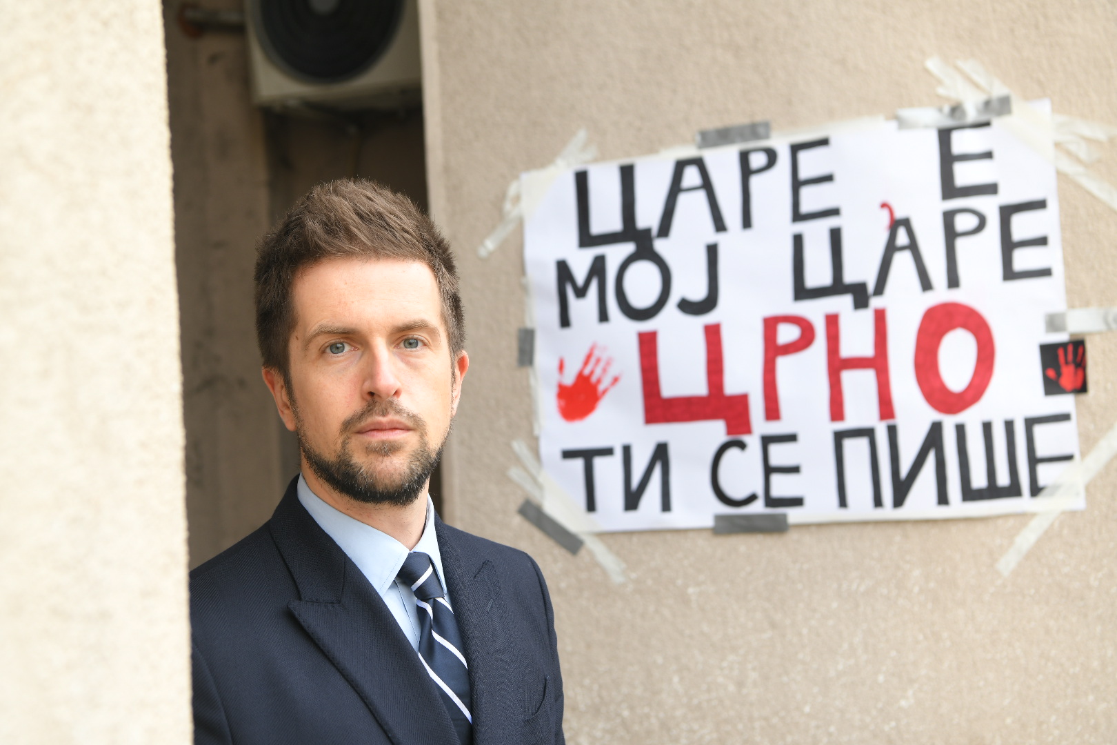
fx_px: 1799
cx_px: 558
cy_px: 372
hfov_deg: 34.5
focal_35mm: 58
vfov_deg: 23.4
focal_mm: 58
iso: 400
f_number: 5
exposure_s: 1/200
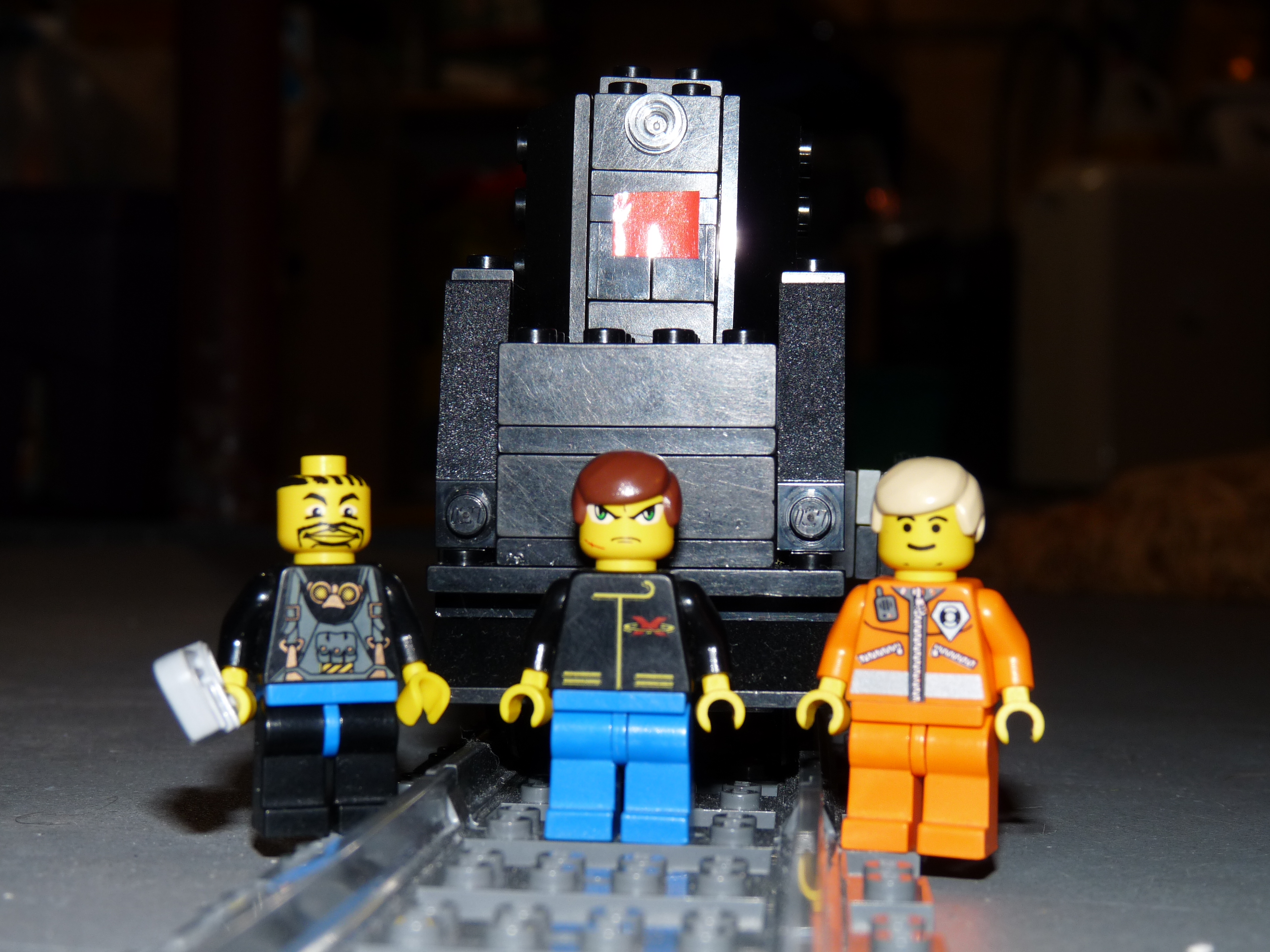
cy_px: 476
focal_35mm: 67
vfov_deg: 21.9
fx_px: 2458
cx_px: 635
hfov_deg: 29.0
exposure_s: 1/40
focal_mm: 11.9
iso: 100
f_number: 4
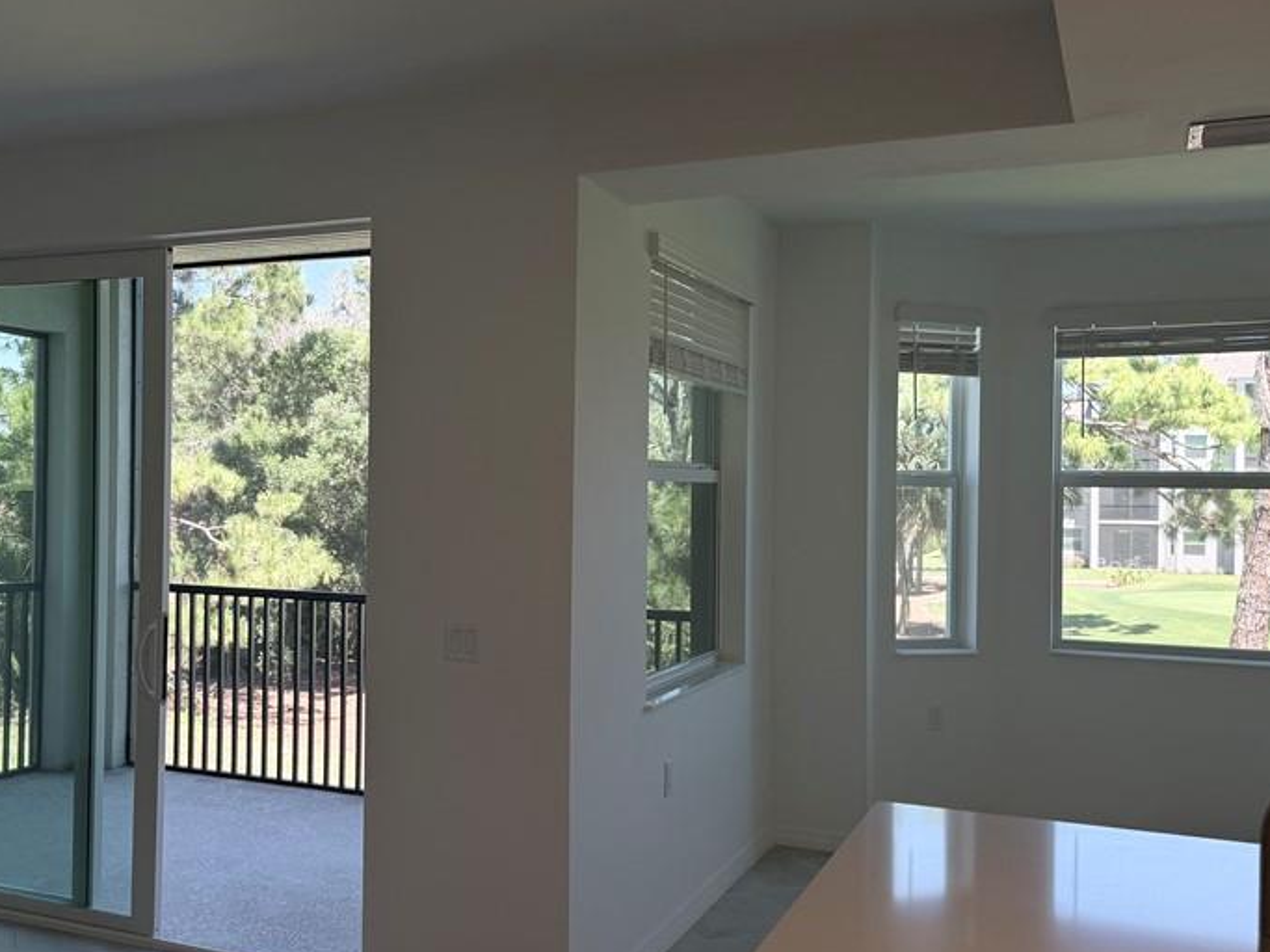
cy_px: 485
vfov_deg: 39.6
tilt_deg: +0.4
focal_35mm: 36
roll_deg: -0.4
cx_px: 465
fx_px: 1321
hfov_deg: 50.8
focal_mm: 6.76
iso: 80
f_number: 1.78
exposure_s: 1/440
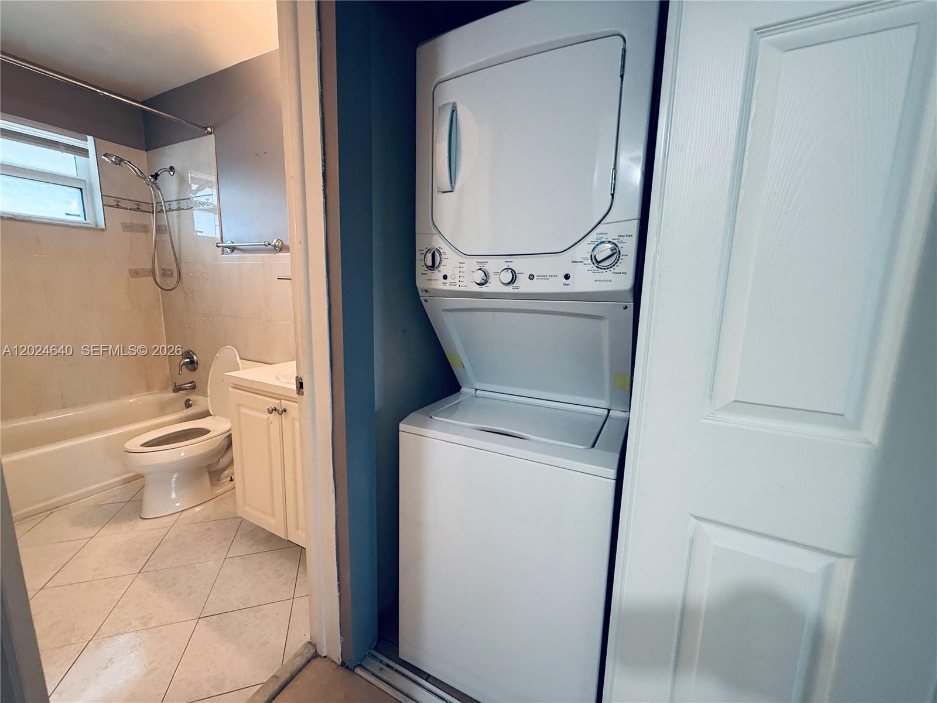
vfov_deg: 85.7
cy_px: 352
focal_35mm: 14
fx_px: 379
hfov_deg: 102.1
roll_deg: -1.6
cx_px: 468
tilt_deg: -10.2
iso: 400
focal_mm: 2.22
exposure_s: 1/60
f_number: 2.2
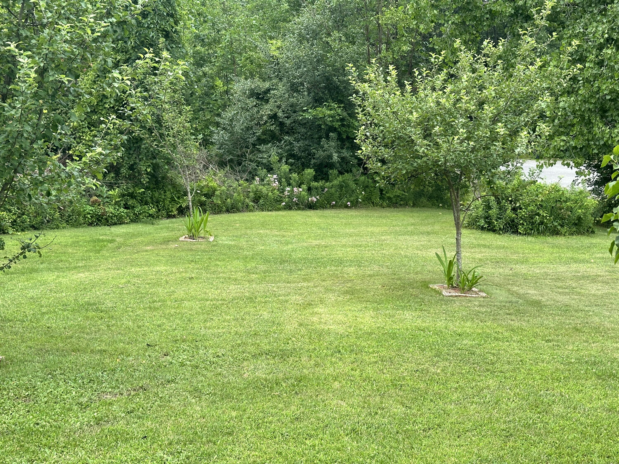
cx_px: 310
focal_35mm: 48
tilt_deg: -8.2
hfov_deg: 39.7
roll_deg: -0.2
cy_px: 232
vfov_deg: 30.3
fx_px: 858
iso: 64
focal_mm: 6.86
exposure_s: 1/880
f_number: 1.78
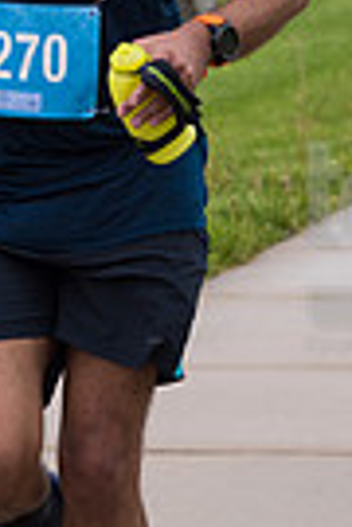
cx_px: -31
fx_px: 5852
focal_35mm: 399
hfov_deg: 3.4
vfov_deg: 5.1
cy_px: -176
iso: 640
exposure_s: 1/640
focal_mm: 120
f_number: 6.3
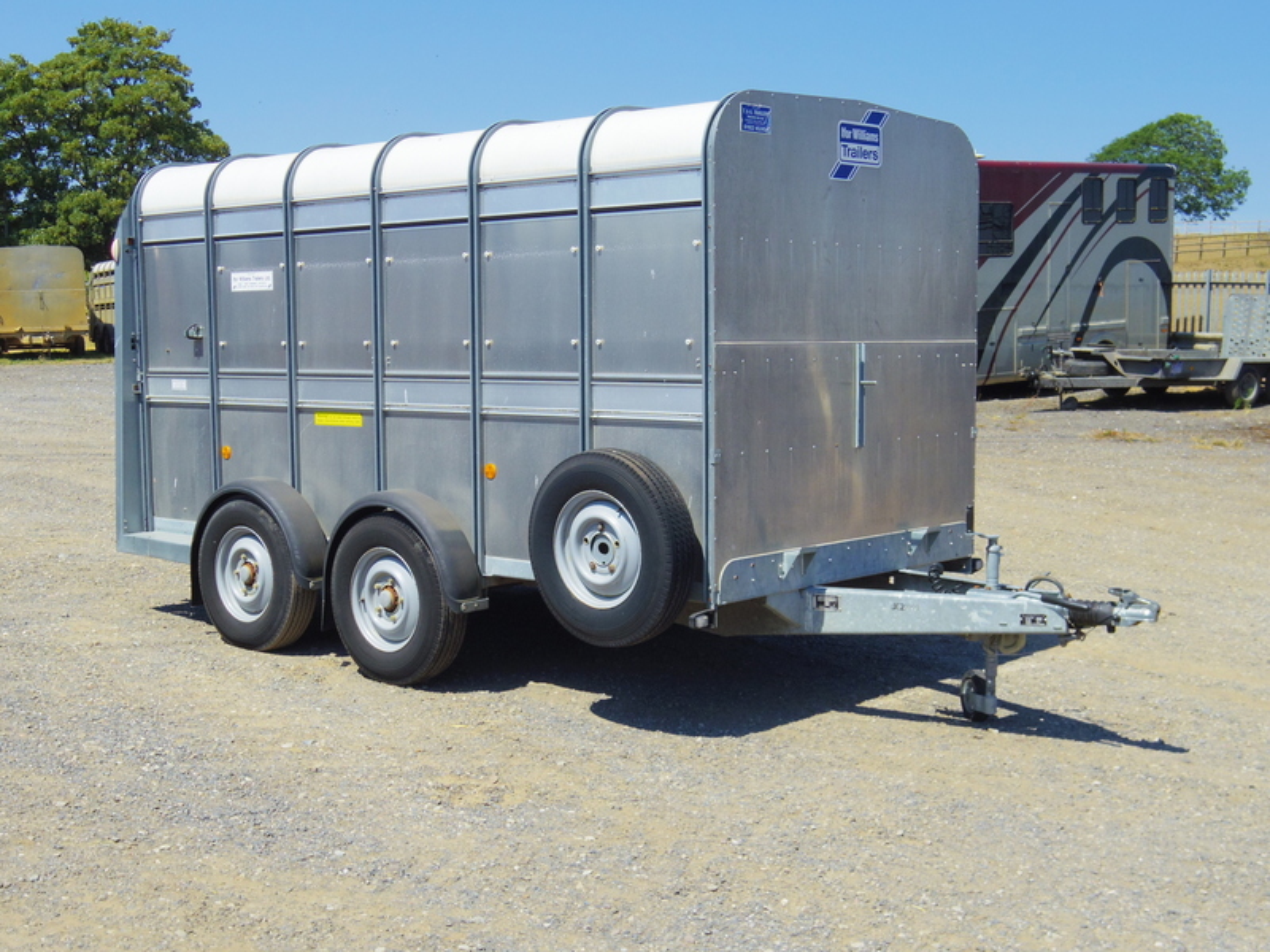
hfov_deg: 40.4
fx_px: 1724
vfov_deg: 30.9
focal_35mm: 47
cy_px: 476
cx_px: 635
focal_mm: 8.5
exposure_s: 1/1000
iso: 200
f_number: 4.5
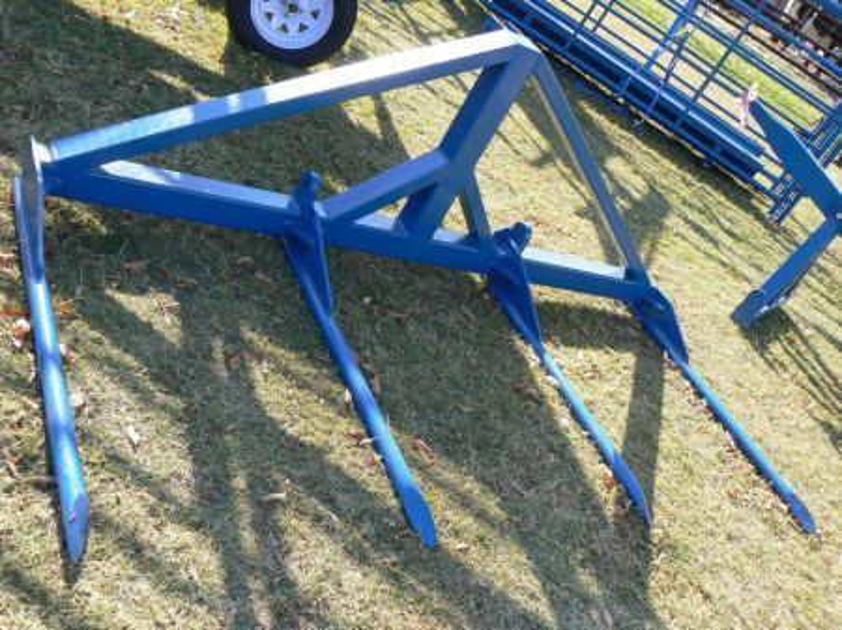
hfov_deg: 51.4
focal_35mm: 36
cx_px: 421
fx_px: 875
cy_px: 315
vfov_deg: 39.6
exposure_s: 1/125
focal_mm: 6
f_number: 5.6
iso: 80
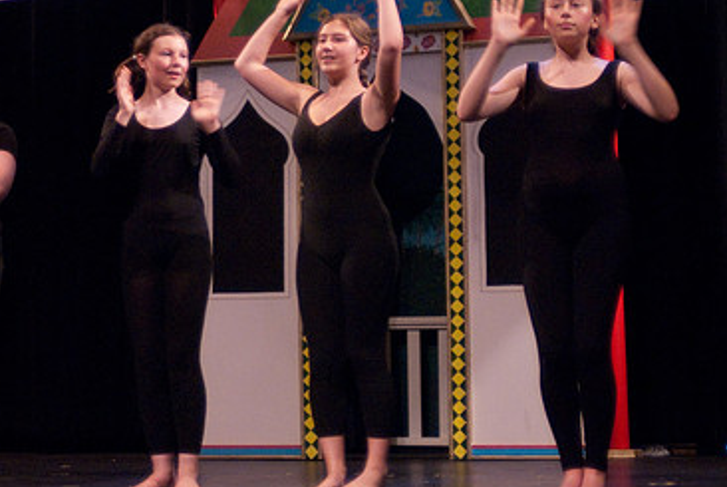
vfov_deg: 11.5
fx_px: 2406
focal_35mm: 119
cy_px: 145
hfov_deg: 17.1
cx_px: 163
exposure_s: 1/60
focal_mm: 50
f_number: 2.8
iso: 1250
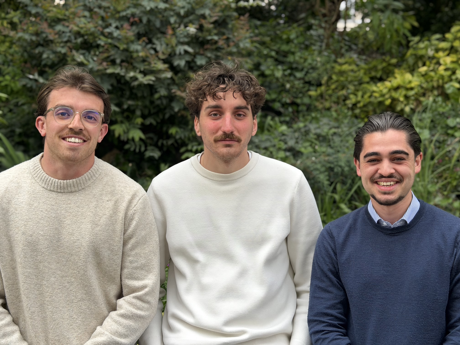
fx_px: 638
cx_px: 230
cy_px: 172
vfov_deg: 30.3
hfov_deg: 39.7
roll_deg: +0.6
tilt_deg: -3.2
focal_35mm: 48
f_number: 1.78
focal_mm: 6.76
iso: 80
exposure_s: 1/706
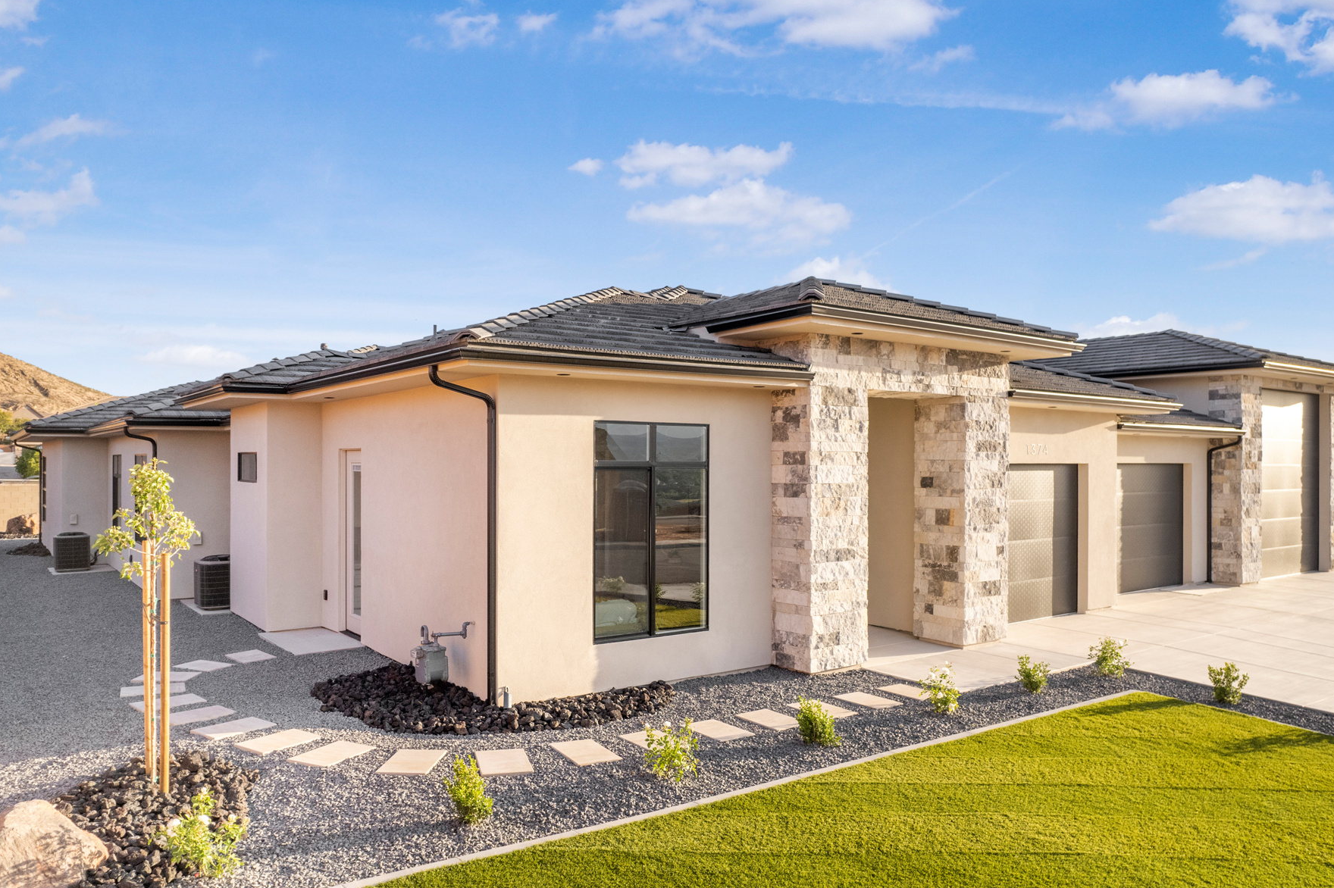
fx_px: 926
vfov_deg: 51.2
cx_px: 659
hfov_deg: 71.5
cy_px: 458
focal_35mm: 25
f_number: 2.8
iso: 100
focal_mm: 8.38
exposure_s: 1/160
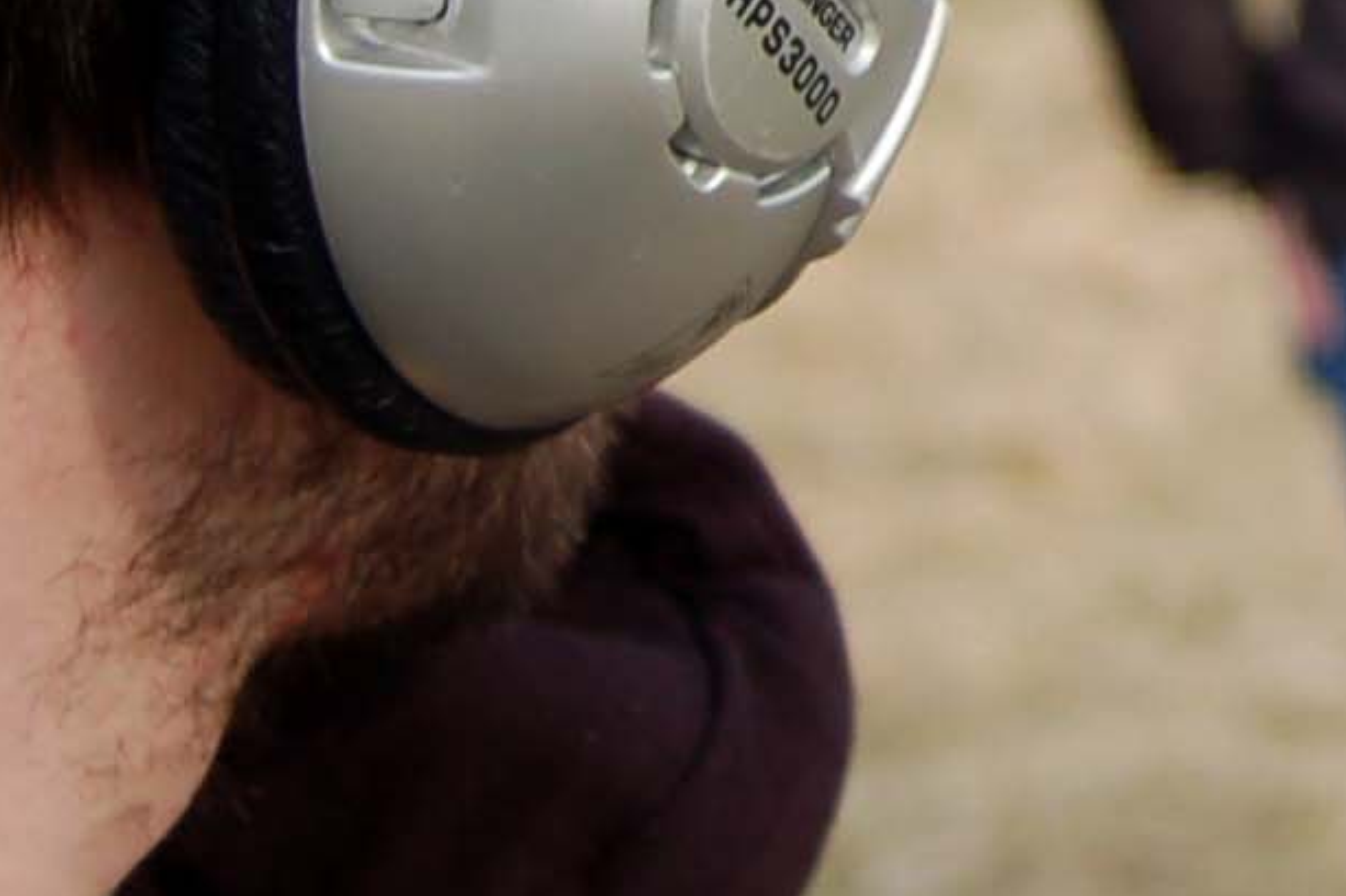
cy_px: -799
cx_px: 2064
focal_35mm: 206
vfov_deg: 6.5
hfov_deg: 9.7
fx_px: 7698
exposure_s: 1/1000
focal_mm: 28
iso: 200
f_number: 4
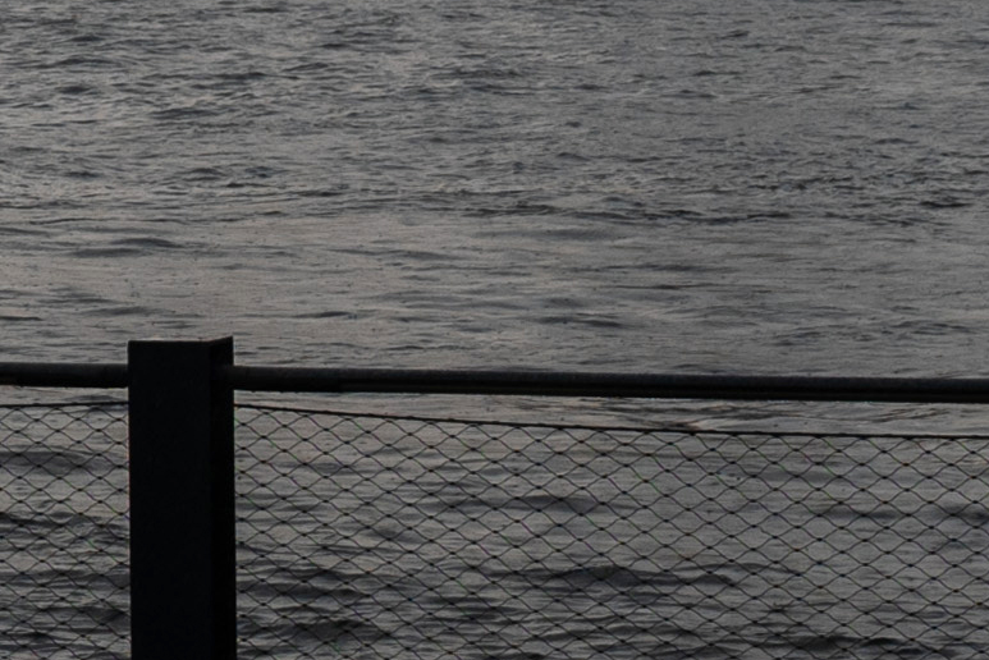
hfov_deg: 7.8
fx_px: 7035
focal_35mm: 256
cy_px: -132
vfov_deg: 5.3
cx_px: -860
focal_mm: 33
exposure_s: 1/400
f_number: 5
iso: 200
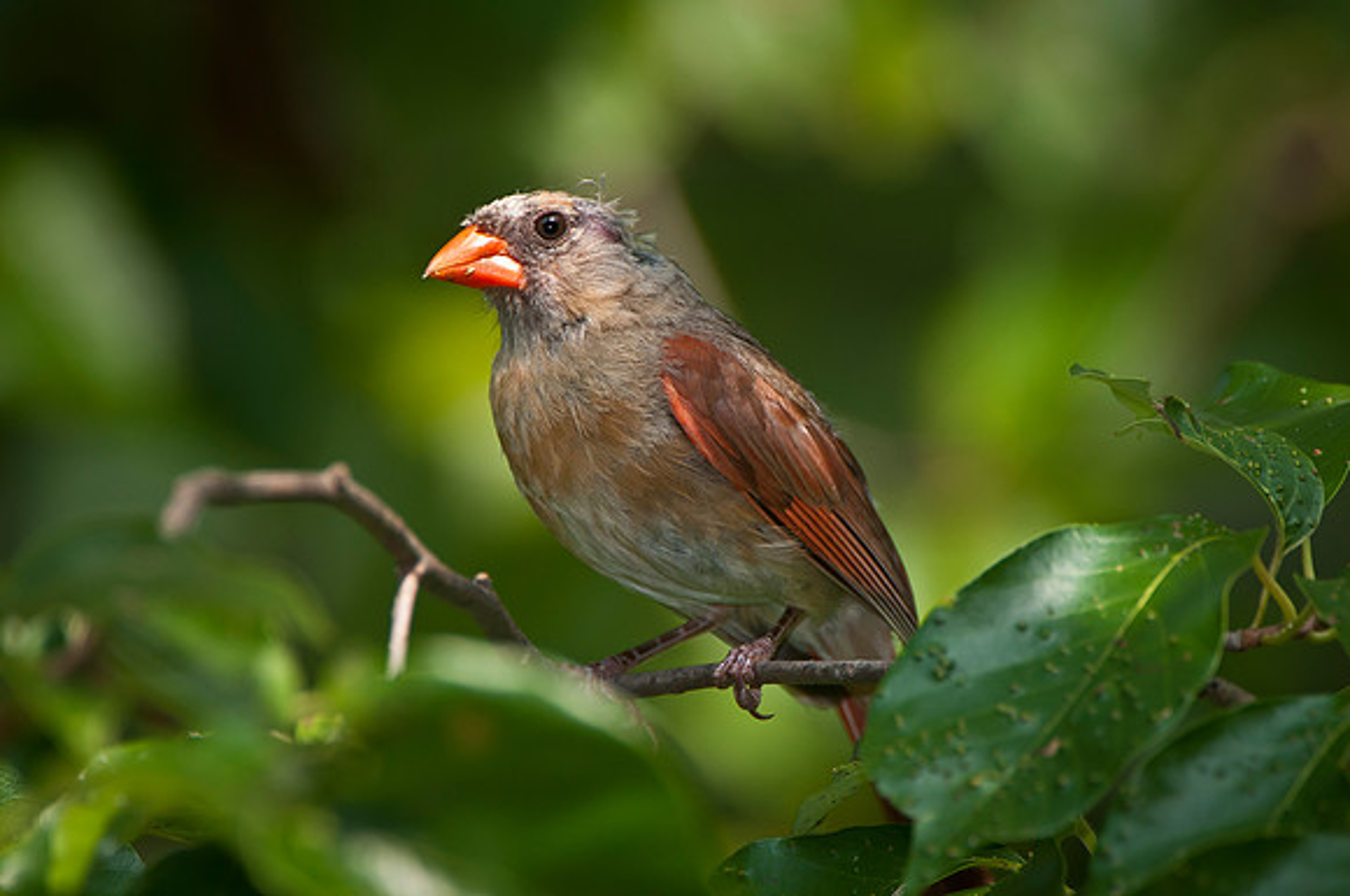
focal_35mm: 825
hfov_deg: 2.5
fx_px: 30894
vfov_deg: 1.7
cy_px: 448
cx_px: 675
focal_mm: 550
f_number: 5.6
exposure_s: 1/320
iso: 500
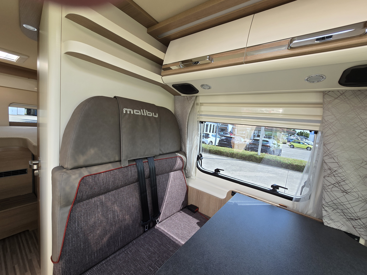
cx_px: 184
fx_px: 138
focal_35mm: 13
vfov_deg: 89.9
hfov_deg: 106.2
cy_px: 138
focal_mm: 2.2
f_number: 2.2
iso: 50
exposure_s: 1/128
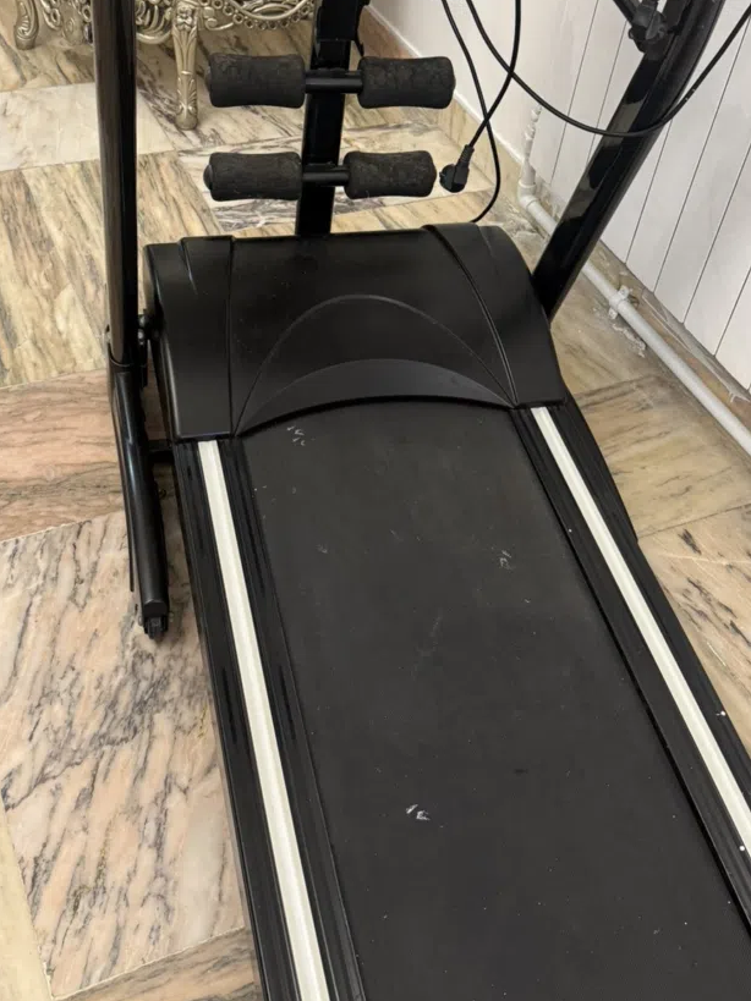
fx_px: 1157
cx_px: 389
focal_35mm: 40
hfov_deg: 35.9
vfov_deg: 46.4
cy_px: 381
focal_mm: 6.76
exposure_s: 1/50
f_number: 1.78
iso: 320
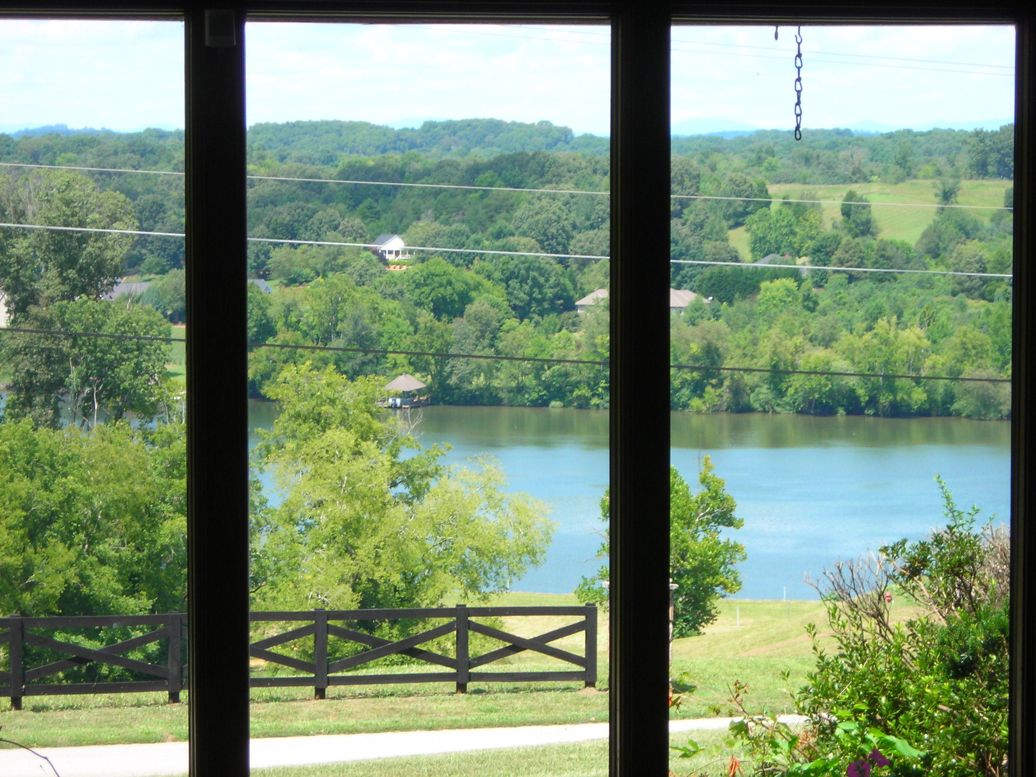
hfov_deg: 17.0
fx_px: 3472
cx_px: 518
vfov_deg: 12.8
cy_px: 388
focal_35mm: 116
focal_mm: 19.2
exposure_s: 1/94.2
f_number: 5.3
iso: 50
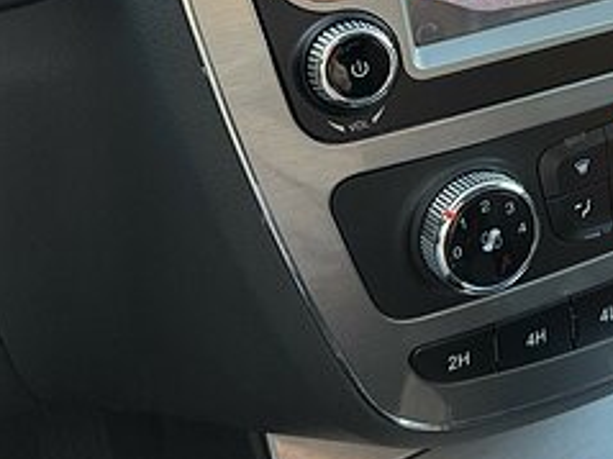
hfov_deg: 32.2
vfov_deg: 24.8
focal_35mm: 55
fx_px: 973
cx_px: 610
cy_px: -42
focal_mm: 6.76
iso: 200
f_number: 1.78
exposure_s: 1/60
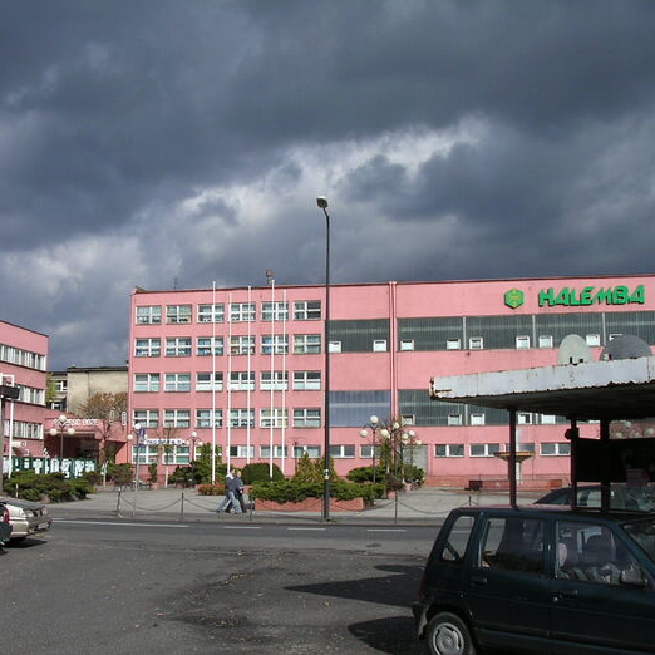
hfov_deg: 37.5
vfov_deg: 37.6
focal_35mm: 45
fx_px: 963
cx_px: 294
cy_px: 327
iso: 100
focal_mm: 5.8
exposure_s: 1/414
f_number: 5.6
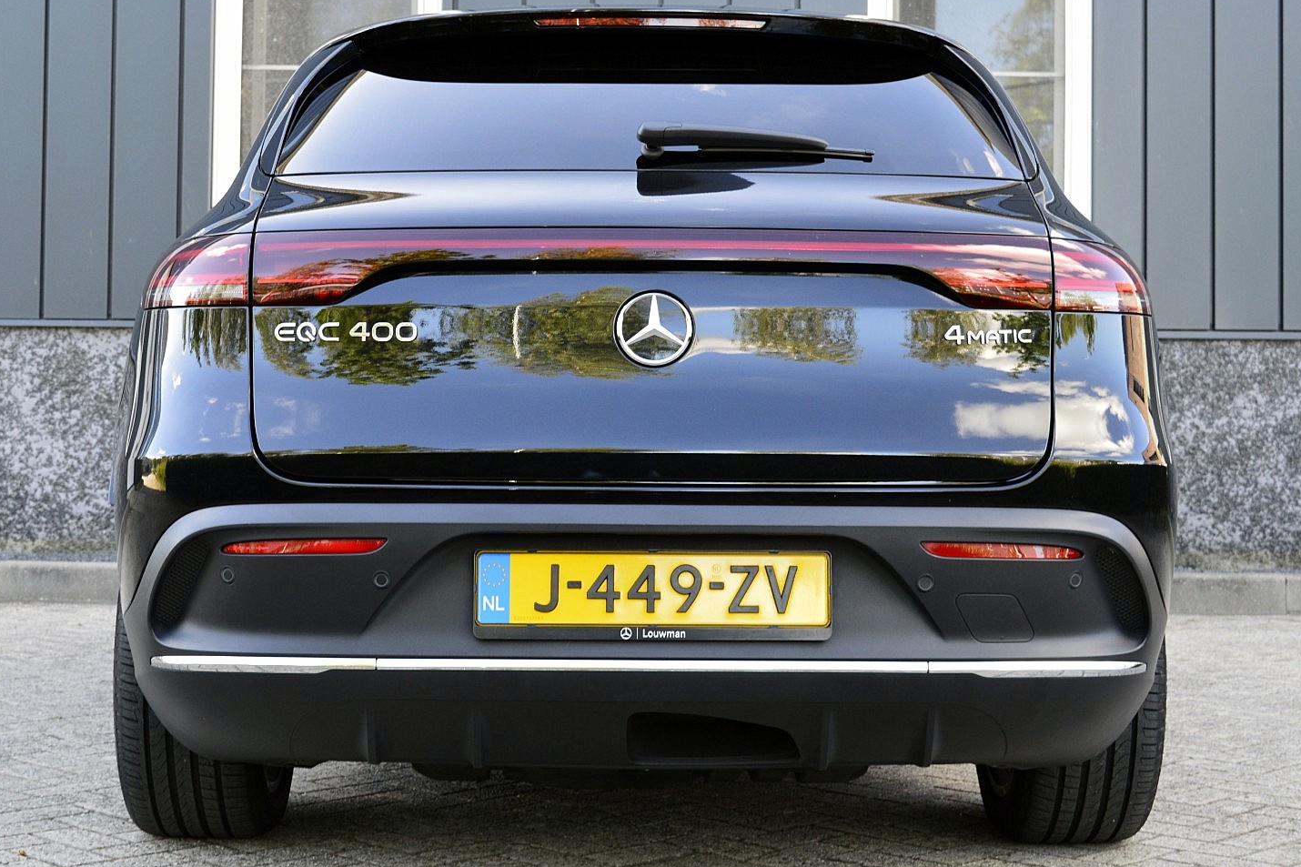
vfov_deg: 22.8
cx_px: 602
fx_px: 2152
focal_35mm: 60
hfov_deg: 33.6
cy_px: 407
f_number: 8
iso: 450
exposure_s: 1/60
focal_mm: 35
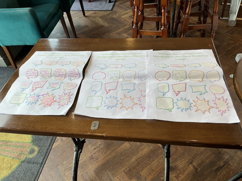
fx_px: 203
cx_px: 121
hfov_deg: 61.7
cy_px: 90
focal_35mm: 29
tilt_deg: -45.9
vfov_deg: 48.2
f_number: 1.8
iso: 20
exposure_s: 1/120
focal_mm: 3
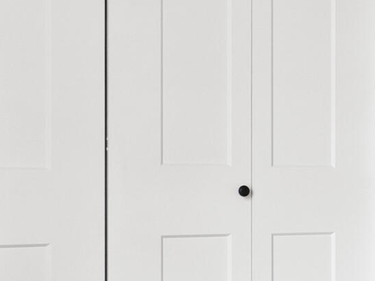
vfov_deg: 14.0
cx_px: 502
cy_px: 162
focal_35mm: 106
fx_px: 1148
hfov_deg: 17.3
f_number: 9
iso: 250
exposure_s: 1/1.25
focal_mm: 16
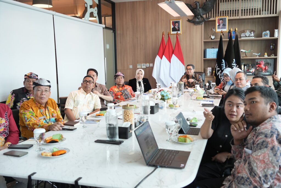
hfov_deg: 54.4
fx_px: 273
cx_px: 140
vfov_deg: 37.9
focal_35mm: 35
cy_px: 94
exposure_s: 1/125
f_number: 5
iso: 2000
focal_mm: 35
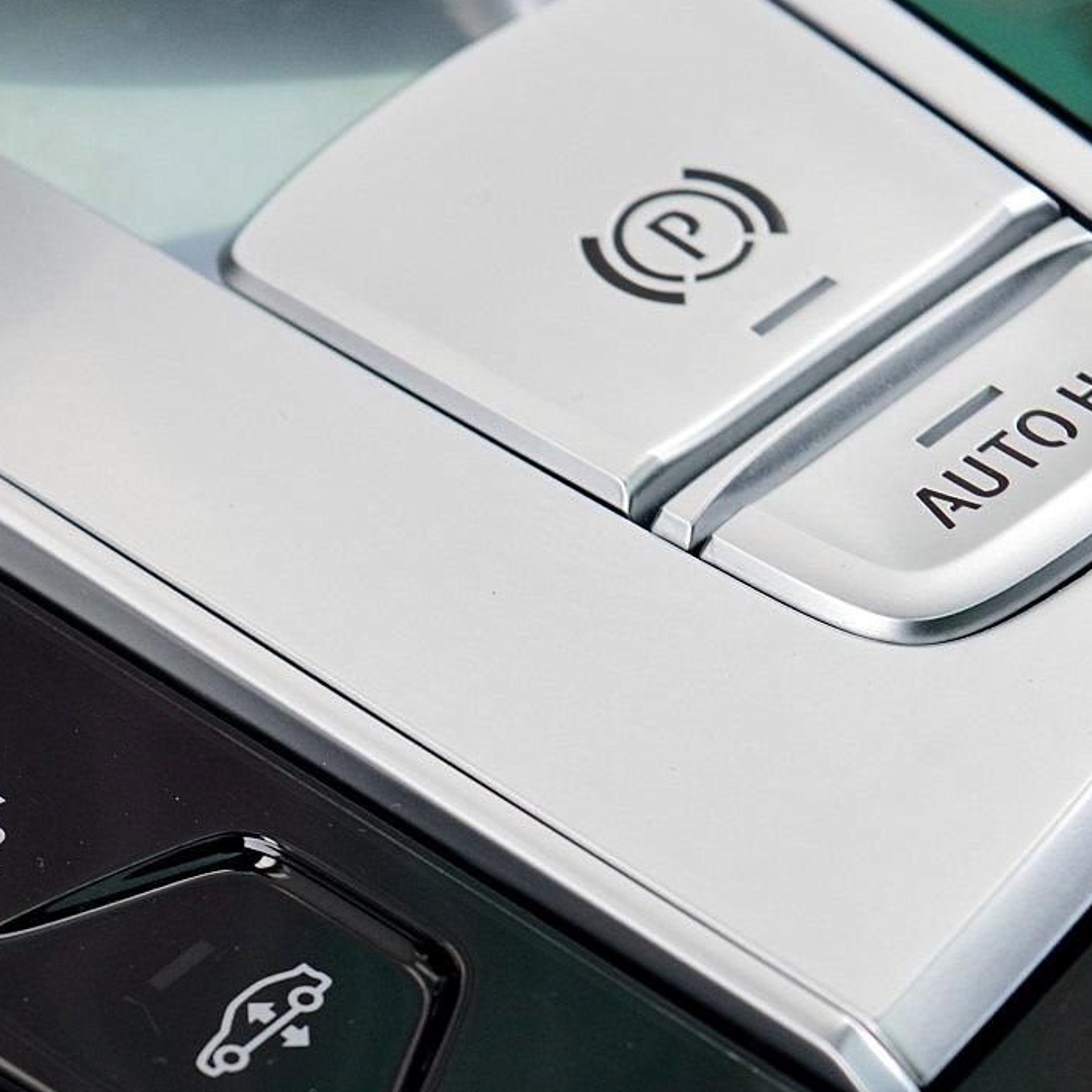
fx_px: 5817
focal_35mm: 163
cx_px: -77
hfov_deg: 10.6
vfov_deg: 10.7
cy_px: 696
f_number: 8
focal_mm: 55
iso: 720
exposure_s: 1/60
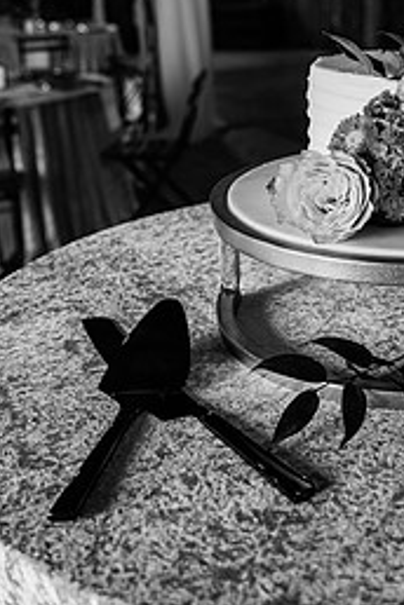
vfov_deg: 35.6
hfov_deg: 24.5
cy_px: 117
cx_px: 349
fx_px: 909
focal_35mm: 54
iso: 320
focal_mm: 31
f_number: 4.5
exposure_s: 1/200
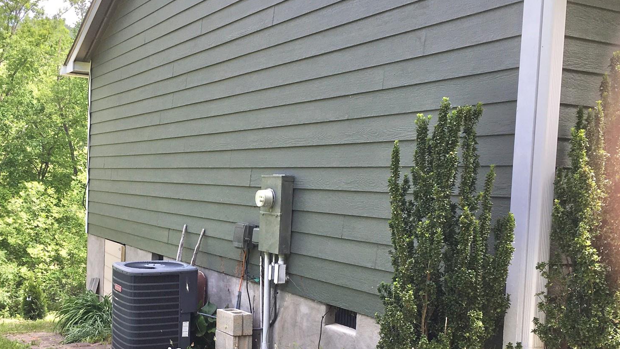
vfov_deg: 26.9
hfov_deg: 46.1
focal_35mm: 44
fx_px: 723
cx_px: 238
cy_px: 233
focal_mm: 4.15
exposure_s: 1/339
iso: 25
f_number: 2.2
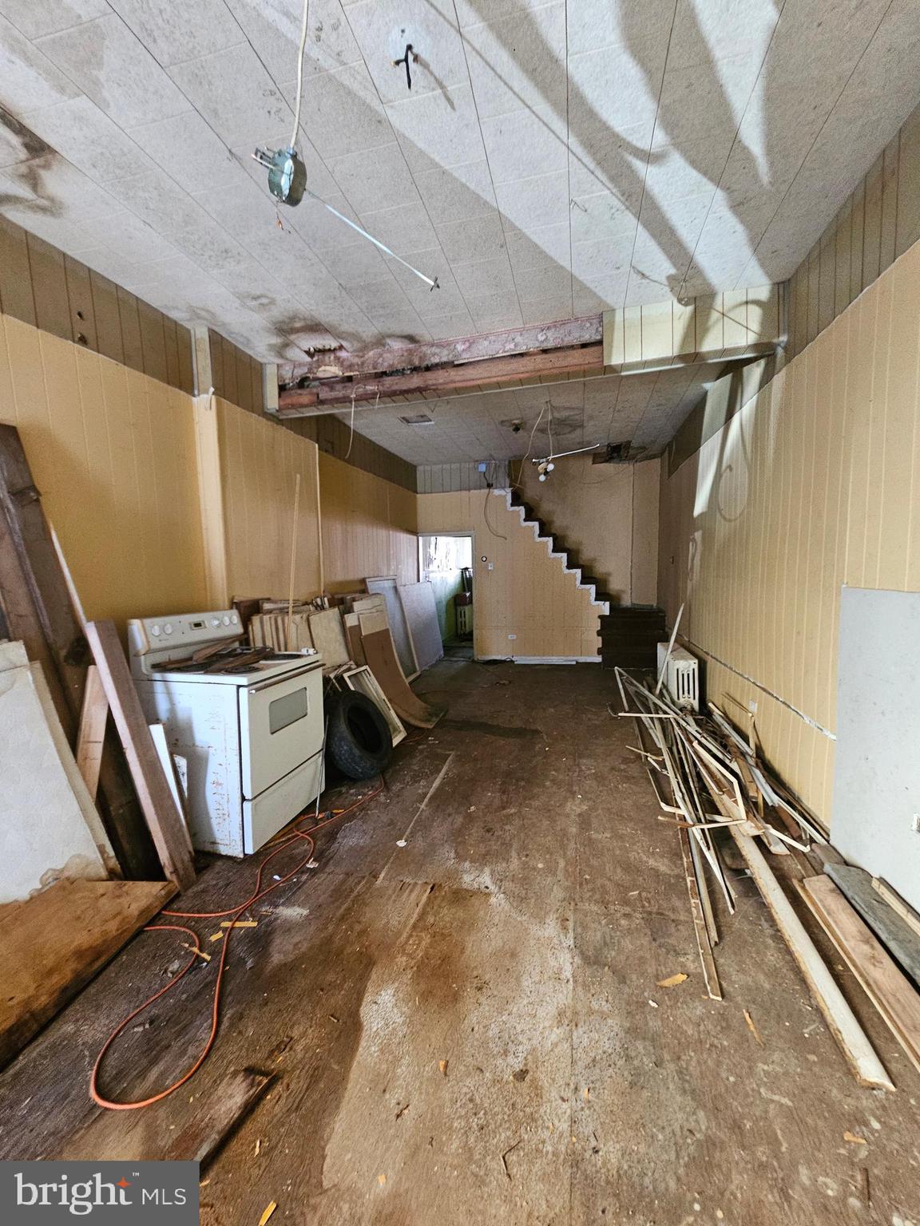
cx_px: 460
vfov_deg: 106.2
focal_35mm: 13
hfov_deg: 89.9
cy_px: 613
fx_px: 461
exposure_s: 1/24
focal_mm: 2.2
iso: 640
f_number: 2.2
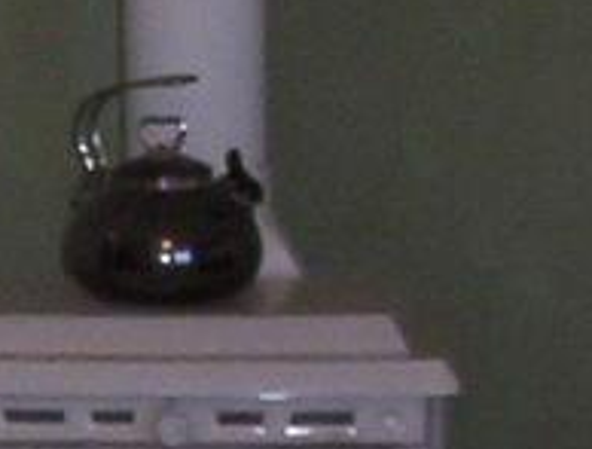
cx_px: -571
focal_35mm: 257
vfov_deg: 5.8
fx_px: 4412
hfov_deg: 7.4
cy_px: 89
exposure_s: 1/30
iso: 140
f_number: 4.5
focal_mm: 6
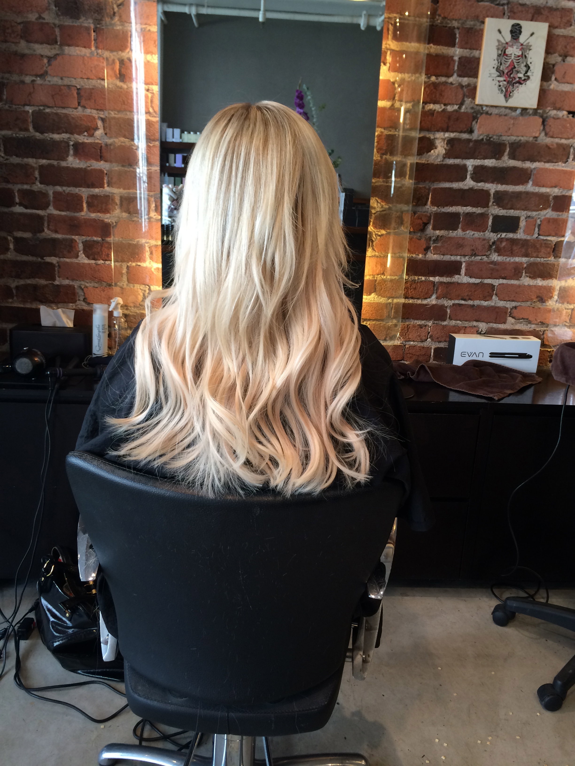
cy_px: 383
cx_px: 288
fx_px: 664
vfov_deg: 60.0
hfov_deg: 46.8
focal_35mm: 30
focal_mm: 4.12
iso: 50
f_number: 2.2
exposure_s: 1/40
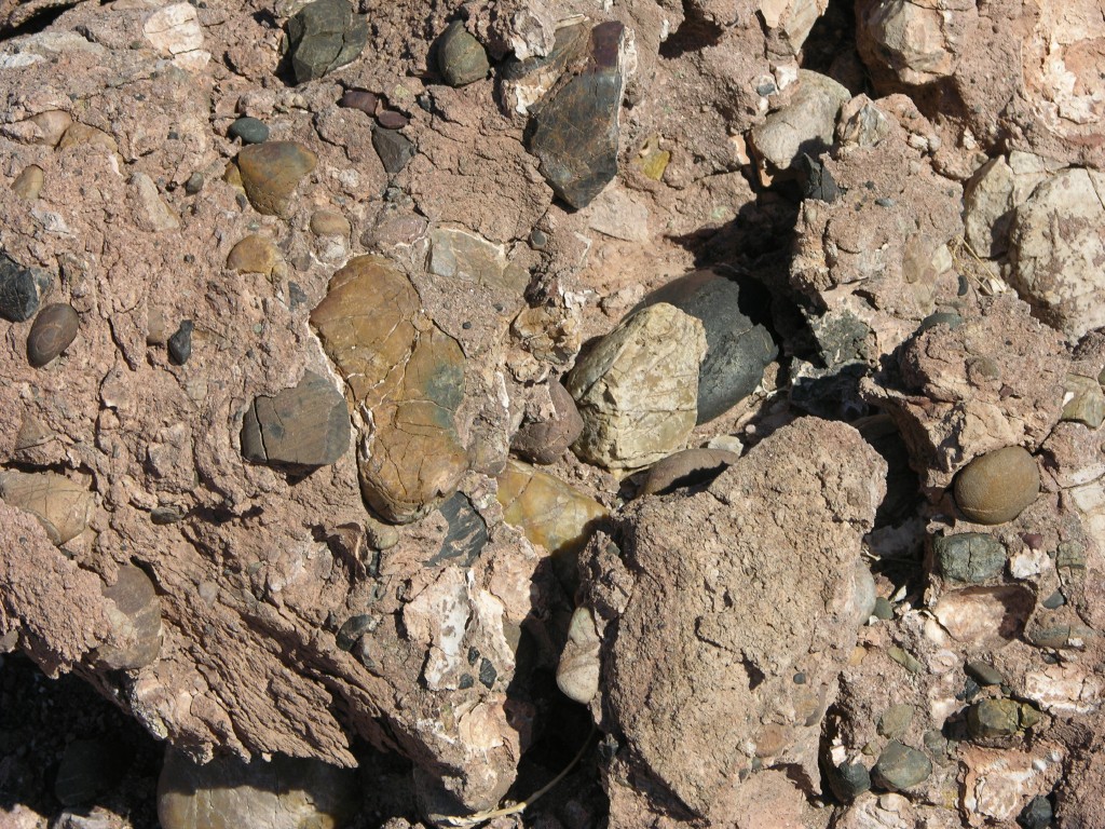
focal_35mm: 140
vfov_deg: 10.6
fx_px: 4469
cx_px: 552
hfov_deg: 14.1
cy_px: 414
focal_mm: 34.7
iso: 50
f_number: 5.4
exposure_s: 1/365
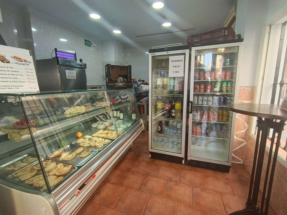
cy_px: 108
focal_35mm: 17
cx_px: 144
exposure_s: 1/50
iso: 154
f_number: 2.2
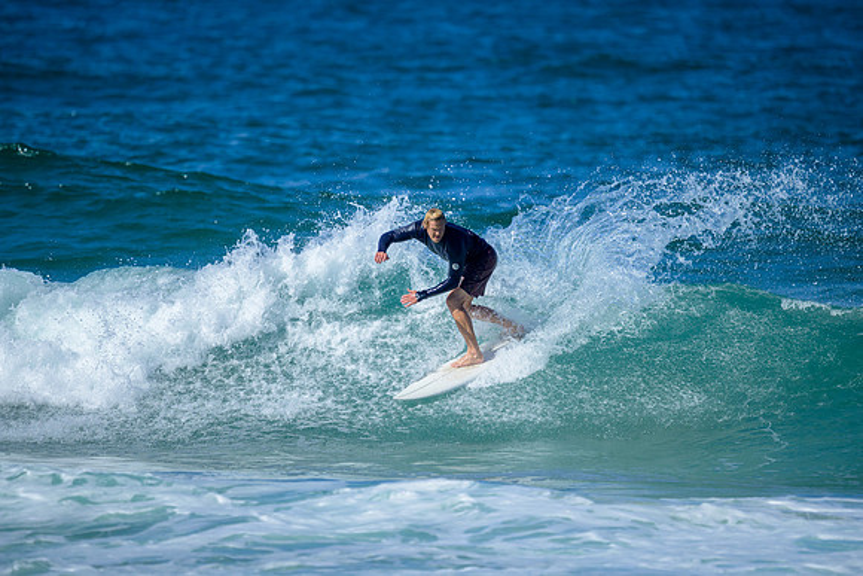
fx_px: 19181
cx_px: 432
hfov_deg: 2.6
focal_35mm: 800
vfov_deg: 1.7
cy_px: 288
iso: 320
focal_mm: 800
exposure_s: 1/2500
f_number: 6.3
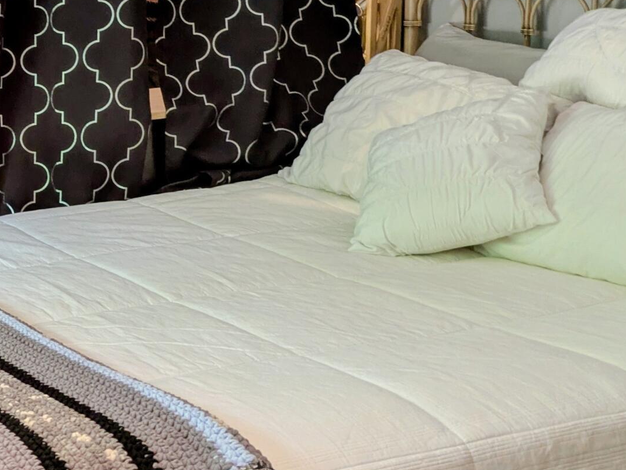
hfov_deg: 25.2
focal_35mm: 70
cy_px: 154
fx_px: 1266
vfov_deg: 20.9
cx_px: -108
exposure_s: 1/40
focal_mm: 5.43
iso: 202
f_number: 1.89
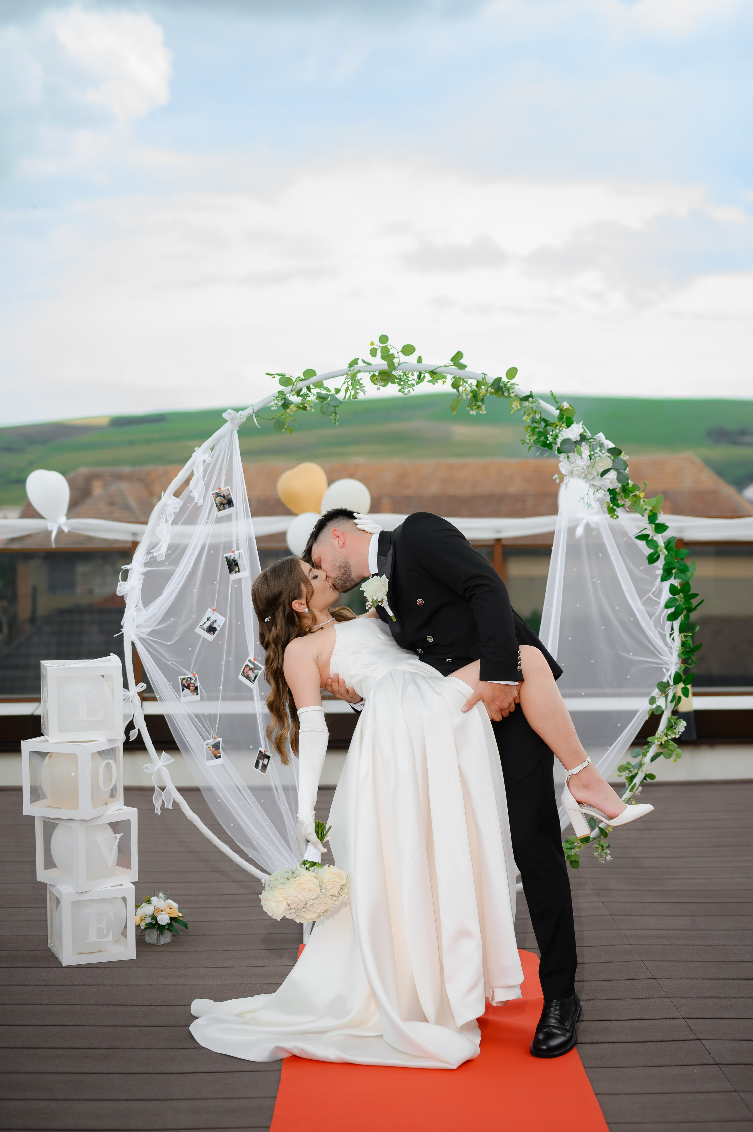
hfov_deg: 27.0
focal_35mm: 50
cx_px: 376
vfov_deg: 39.6
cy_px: 566
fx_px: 1571
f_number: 2.2
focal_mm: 50
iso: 100
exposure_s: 1/800
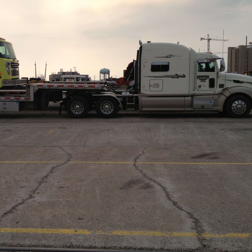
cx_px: 77
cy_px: 108
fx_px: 412
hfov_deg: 33.6
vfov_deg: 34.0
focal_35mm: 50
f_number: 2.4
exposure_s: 1/1972
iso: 50
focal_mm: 4.28
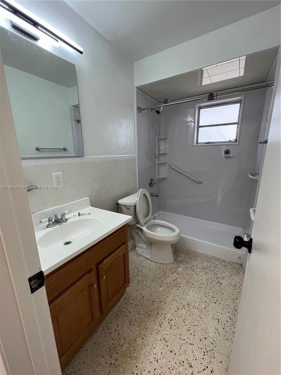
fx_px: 141
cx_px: 140
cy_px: 188
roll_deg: +1.2
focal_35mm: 13
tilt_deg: -12.7
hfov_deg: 89.9
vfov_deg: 106.2
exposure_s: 1/120
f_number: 1.8
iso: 125
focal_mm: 1.57
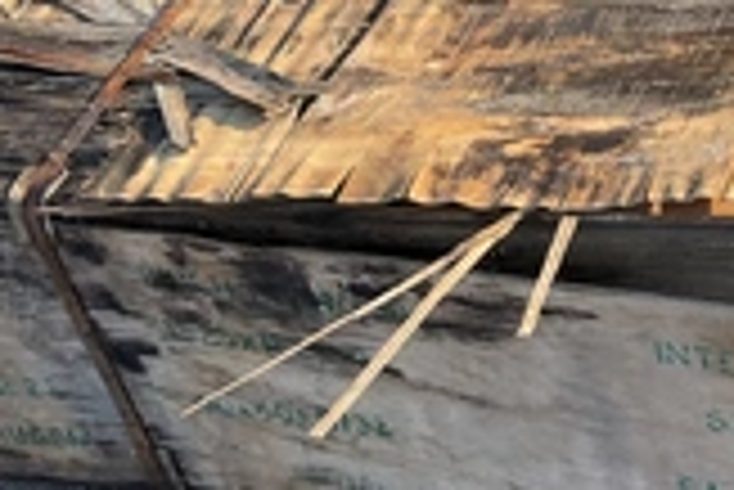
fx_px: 1510
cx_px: 702
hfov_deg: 26.1
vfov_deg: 18.4
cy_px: 162
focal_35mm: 74
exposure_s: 1/344
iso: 25
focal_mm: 3
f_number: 1.8
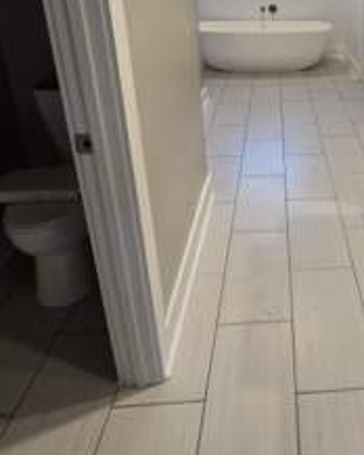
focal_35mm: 28
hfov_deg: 47.1
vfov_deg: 57.8
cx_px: 318
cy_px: 95
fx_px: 377
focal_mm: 2.2
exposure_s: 1/60
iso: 160
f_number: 2.2
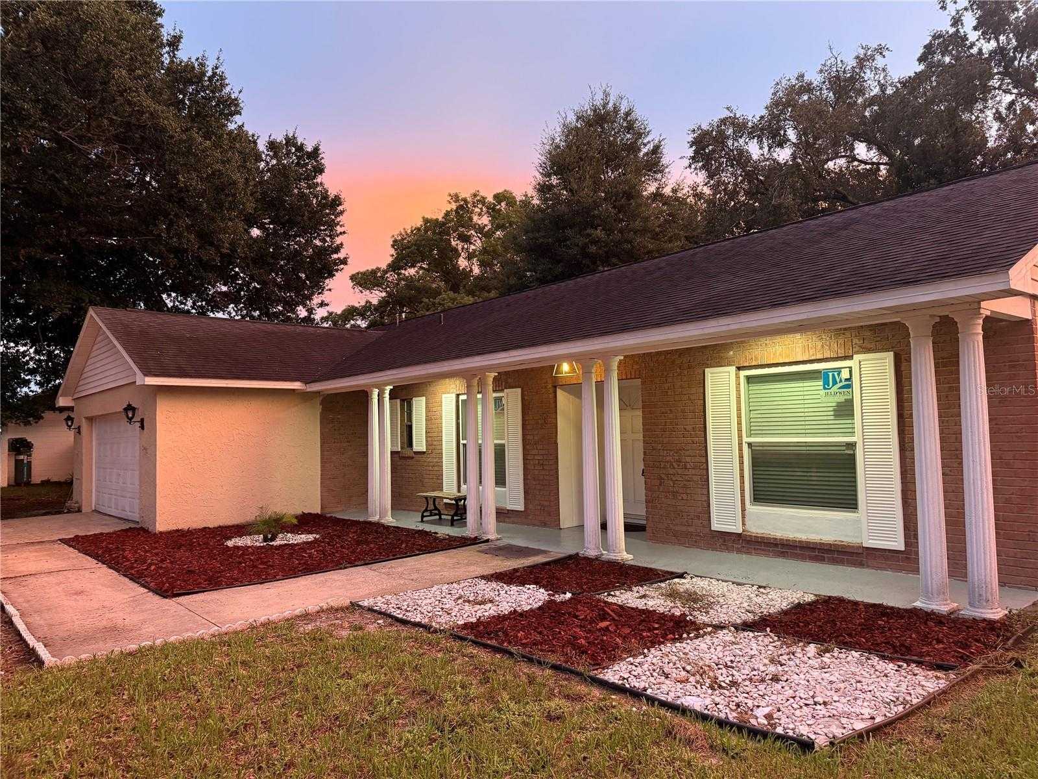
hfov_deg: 71.6
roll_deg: +1.2
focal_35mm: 24
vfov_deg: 56.8
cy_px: 390
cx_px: 519
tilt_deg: +3.6
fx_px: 720
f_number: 1.78
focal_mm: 6.76
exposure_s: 1/60
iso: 400
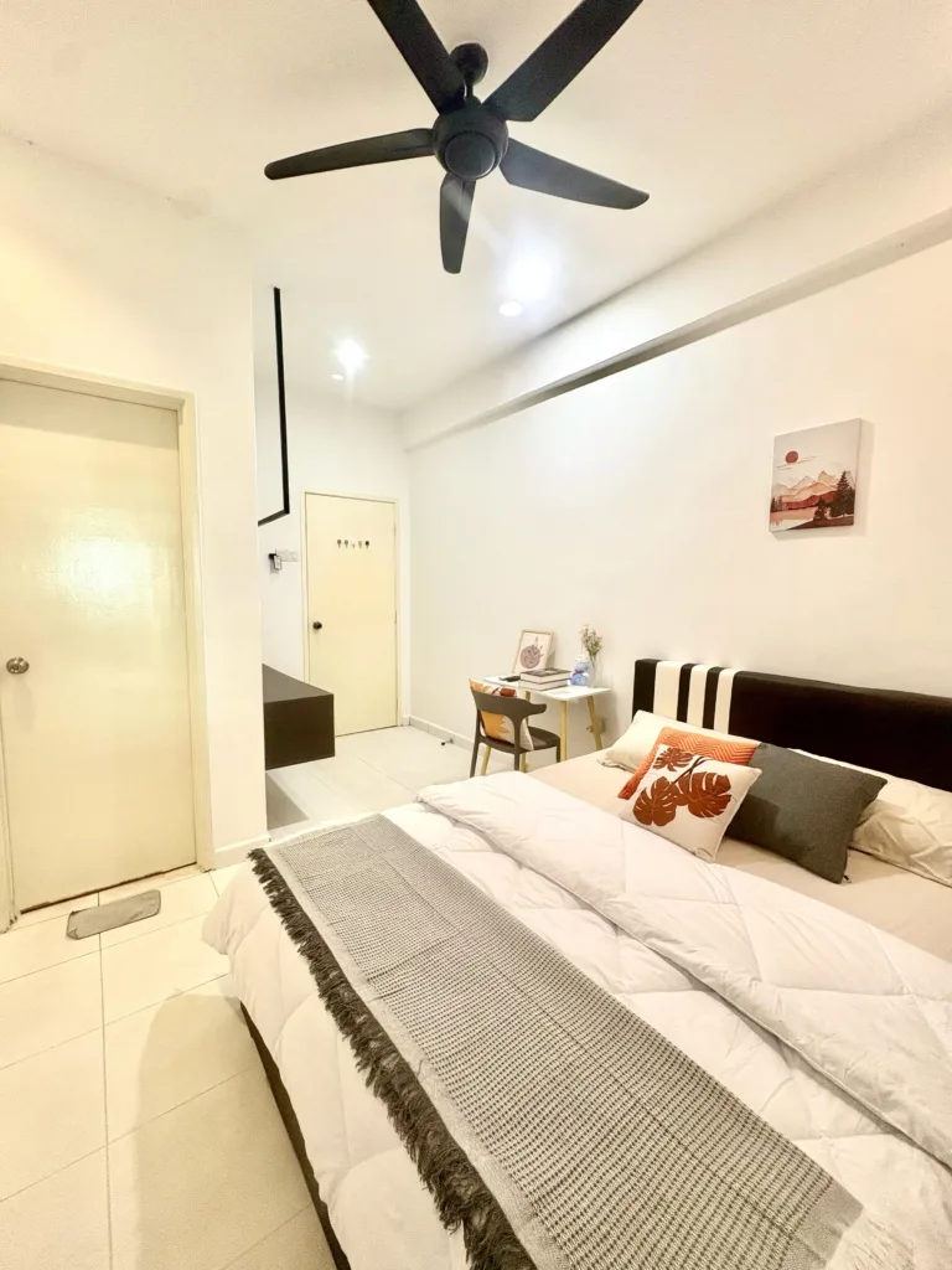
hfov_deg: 85.7
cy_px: 635
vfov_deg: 102.1
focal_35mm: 14
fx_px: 513
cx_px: 476
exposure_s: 1/50
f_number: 2.2
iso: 125
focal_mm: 2.22
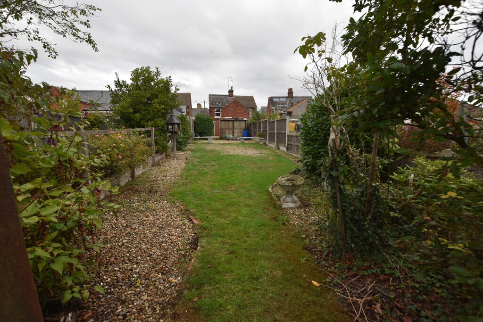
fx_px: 201
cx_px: 242
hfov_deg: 100.4
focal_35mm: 15
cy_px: 161
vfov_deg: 77.3
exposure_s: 1/125
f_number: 5.6
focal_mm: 10
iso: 100
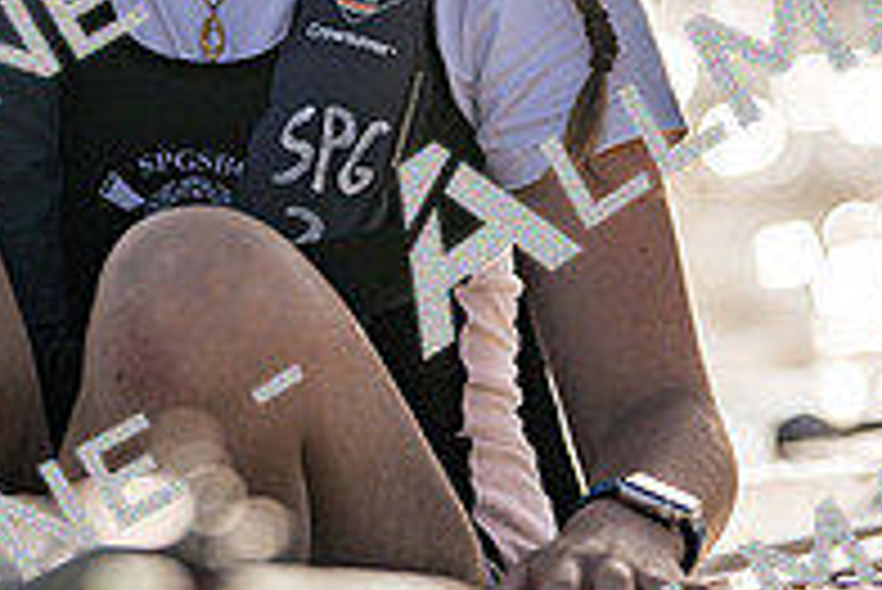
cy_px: -70
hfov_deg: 5.2
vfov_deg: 3.4
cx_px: 14
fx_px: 9782
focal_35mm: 399
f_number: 1.8
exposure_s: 1/32000
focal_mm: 135
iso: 64
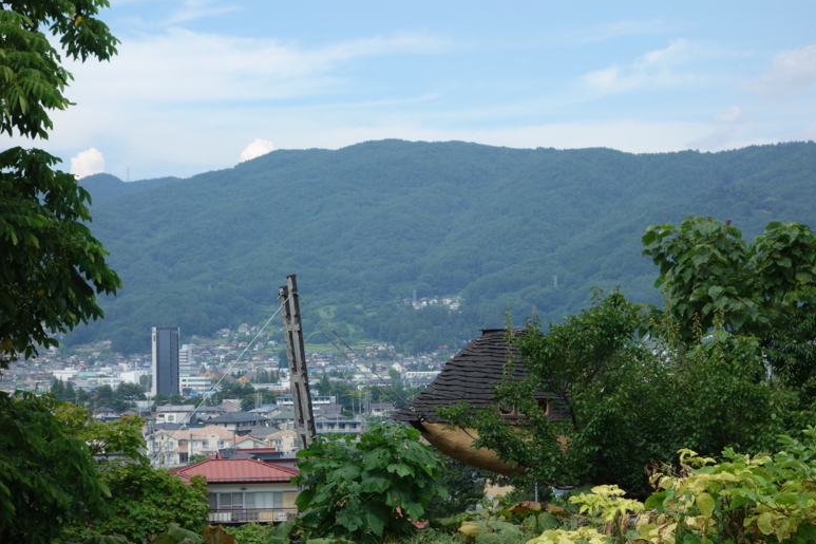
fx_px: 2017
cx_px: 421
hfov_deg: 22.9
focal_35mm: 89
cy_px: 275
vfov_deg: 15.4
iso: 125
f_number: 5.6
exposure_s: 1/400
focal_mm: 31.83
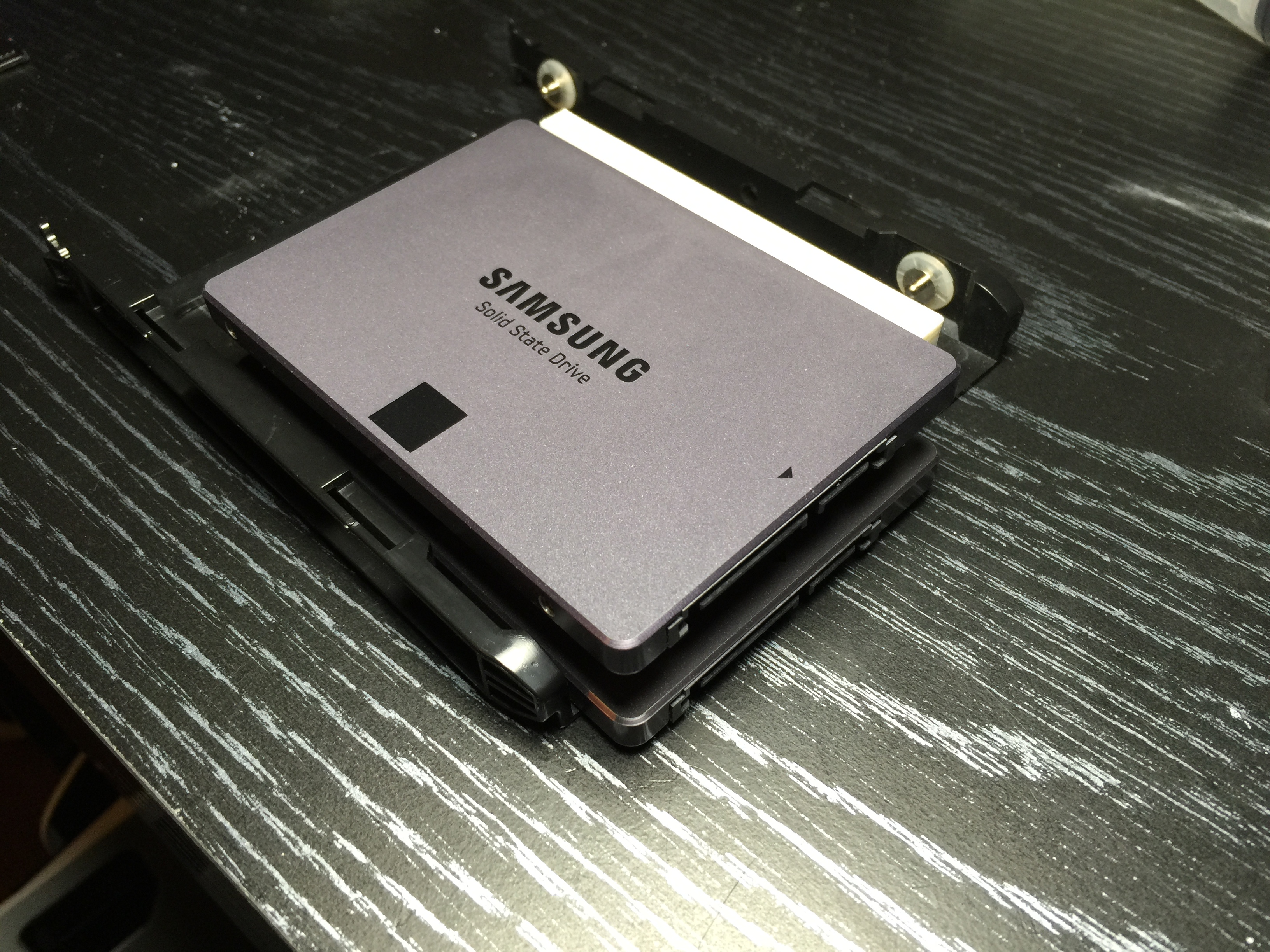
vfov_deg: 48.2
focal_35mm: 29
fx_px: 1064
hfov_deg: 61.7
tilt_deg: -46.3
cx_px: 635
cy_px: 476
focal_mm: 4.15
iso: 40
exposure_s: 1/30
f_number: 2.2
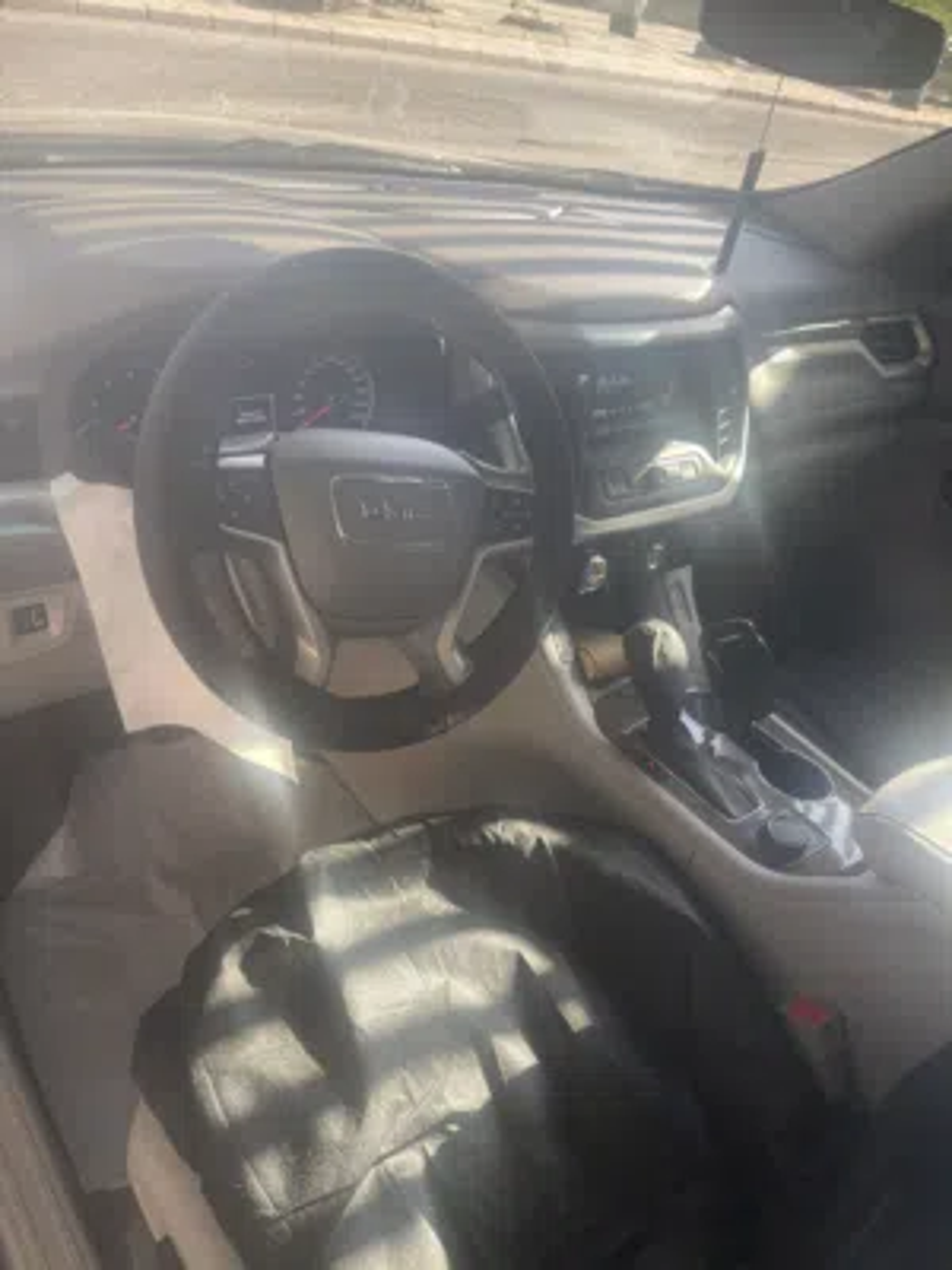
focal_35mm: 25
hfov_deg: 54.9
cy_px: 635
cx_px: 476
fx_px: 917
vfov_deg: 69.4
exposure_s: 1/121
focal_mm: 5.1
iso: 32
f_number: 1.6
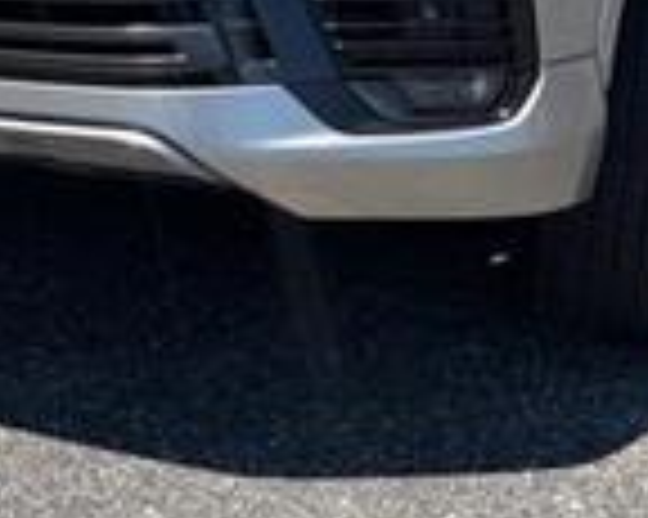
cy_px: -32
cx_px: 324
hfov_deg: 23.3
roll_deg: -4.7
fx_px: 1572
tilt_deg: -7.3
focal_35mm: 82
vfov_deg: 18.1
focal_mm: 6.76
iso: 80
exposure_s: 1/2169
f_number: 1.78
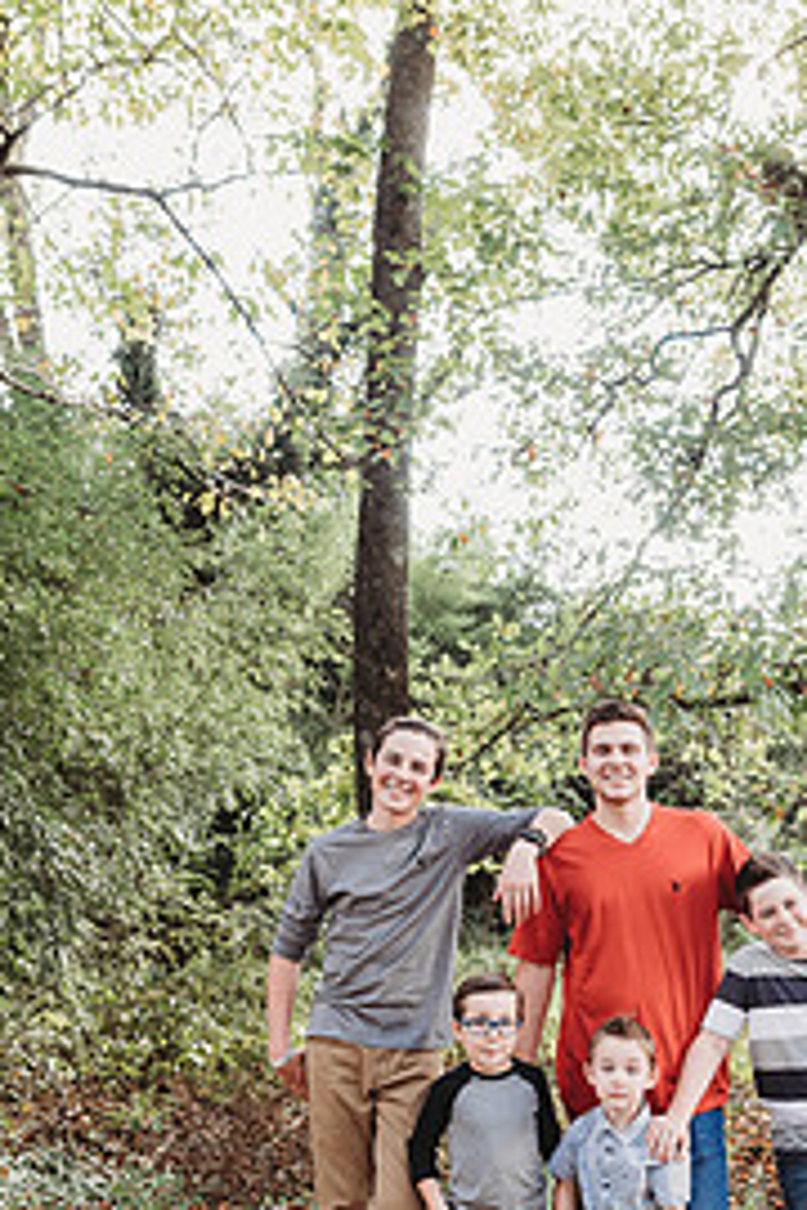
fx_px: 1345
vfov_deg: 48.1
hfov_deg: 32.6
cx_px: 623
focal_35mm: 40
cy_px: 735
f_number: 3.2
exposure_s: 1/250
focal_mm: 24
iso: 500
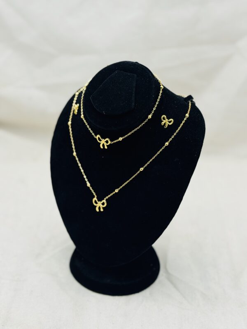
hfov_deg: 30.3
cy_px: 164
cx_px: 124
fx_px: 457
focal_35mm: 48
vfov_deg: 39.7
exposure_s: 1/527
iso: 64
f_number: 1.78
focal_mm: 6.76
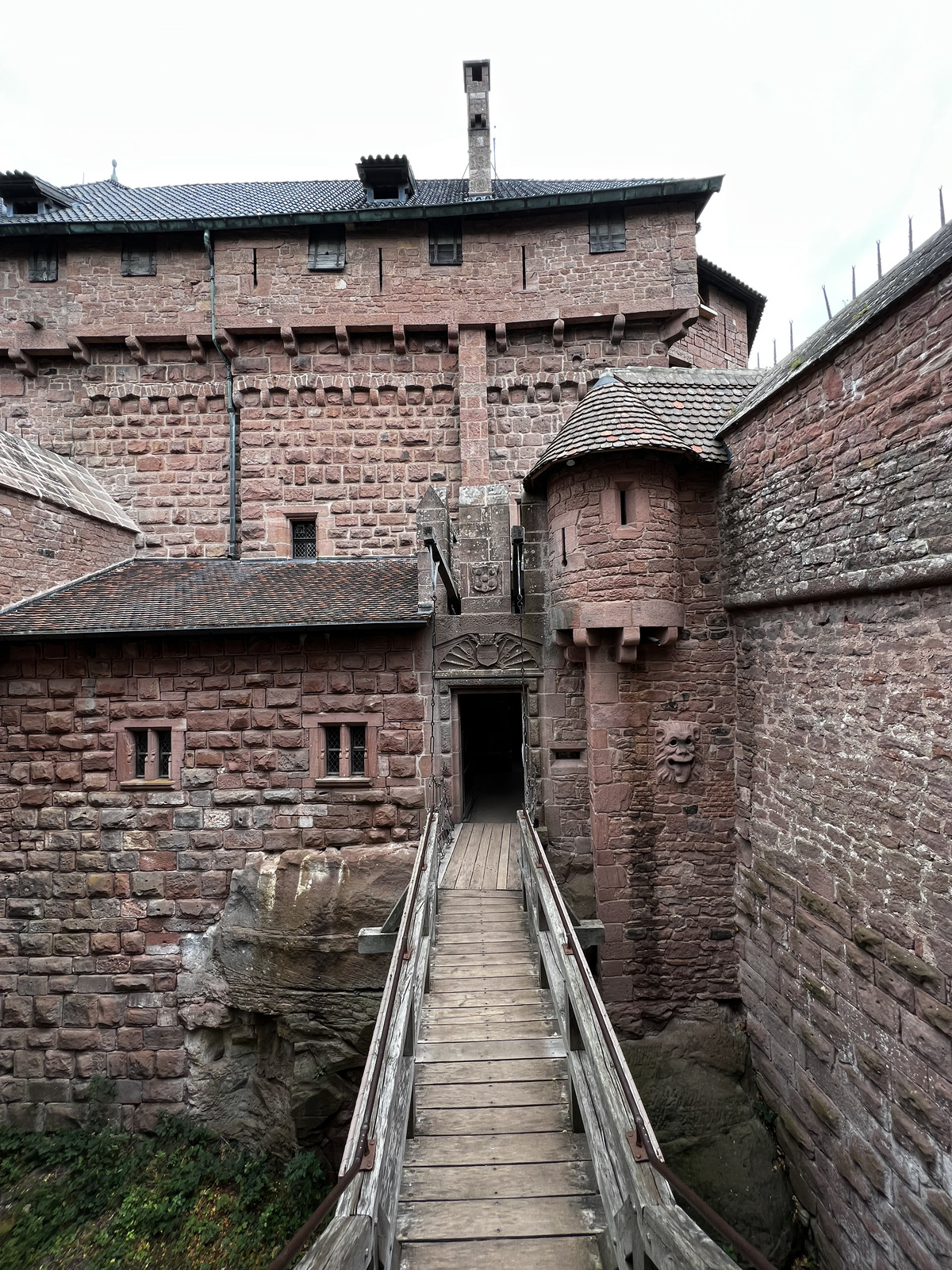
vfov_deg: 106.2
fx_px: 477
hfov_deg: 89.9
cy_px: 635
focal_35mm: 13
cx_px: 476
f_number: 1.8
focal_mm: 1.57
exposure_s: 1/99
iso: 40
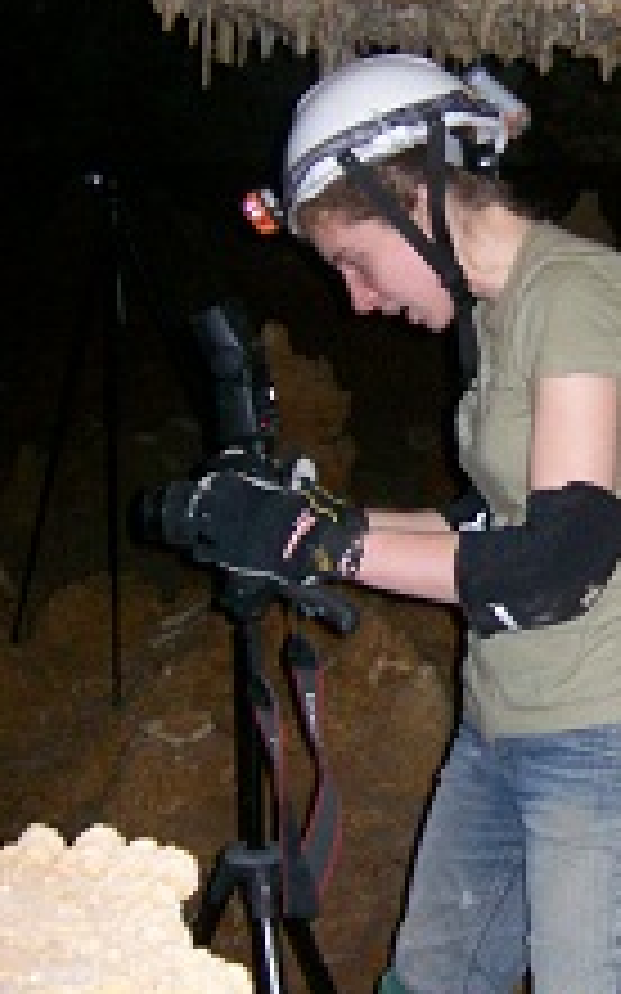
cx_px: 603
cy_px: 445
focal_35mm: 67
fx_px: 1815
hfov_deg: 18.9
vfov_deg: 30.6
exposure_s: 1/64
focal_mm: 5.8
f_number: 2.8
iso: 200
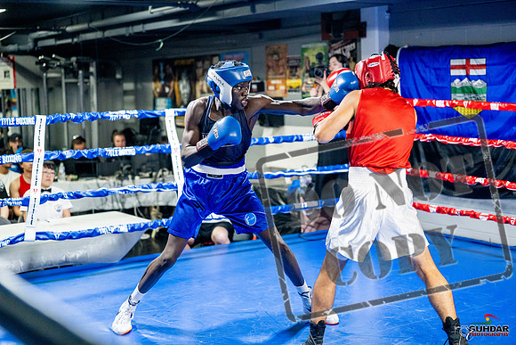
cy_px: 172
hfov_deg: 33.9
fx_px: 846
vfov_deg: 23.0
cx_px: 258
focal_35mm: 59
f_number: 2
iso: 5000
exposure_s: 1/1000
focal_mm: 59
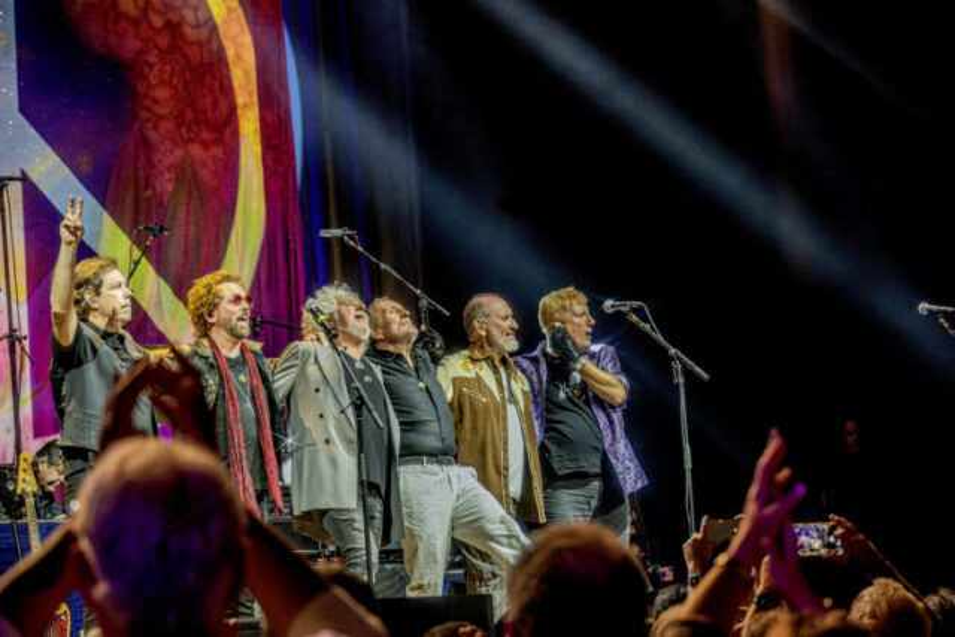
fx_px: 3051
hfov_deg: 17.8
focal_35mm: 115
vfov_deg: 11.9
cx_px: 478
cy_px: 318
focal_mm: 115
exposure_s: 1/200
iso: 2000
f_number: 6.7
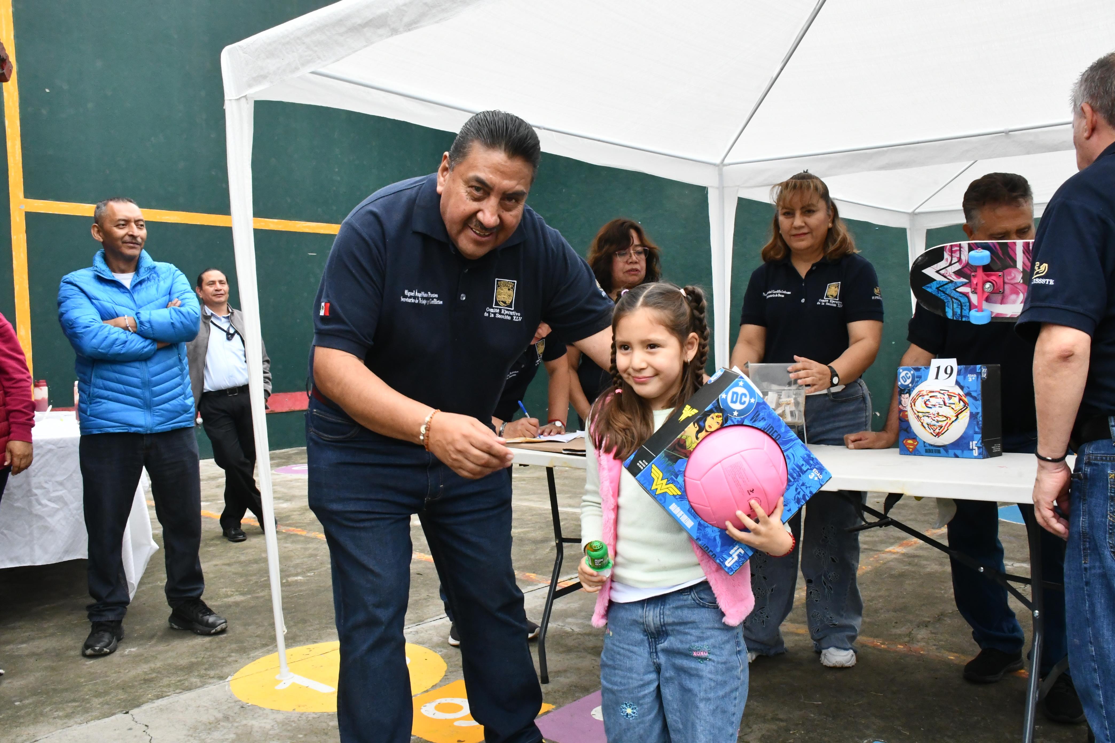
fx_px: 929
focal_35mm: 30
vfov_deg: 43.6
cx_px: 558
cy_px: 372
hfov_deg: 61.9
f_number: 20
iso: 3200
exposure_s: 1/250
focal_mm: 20
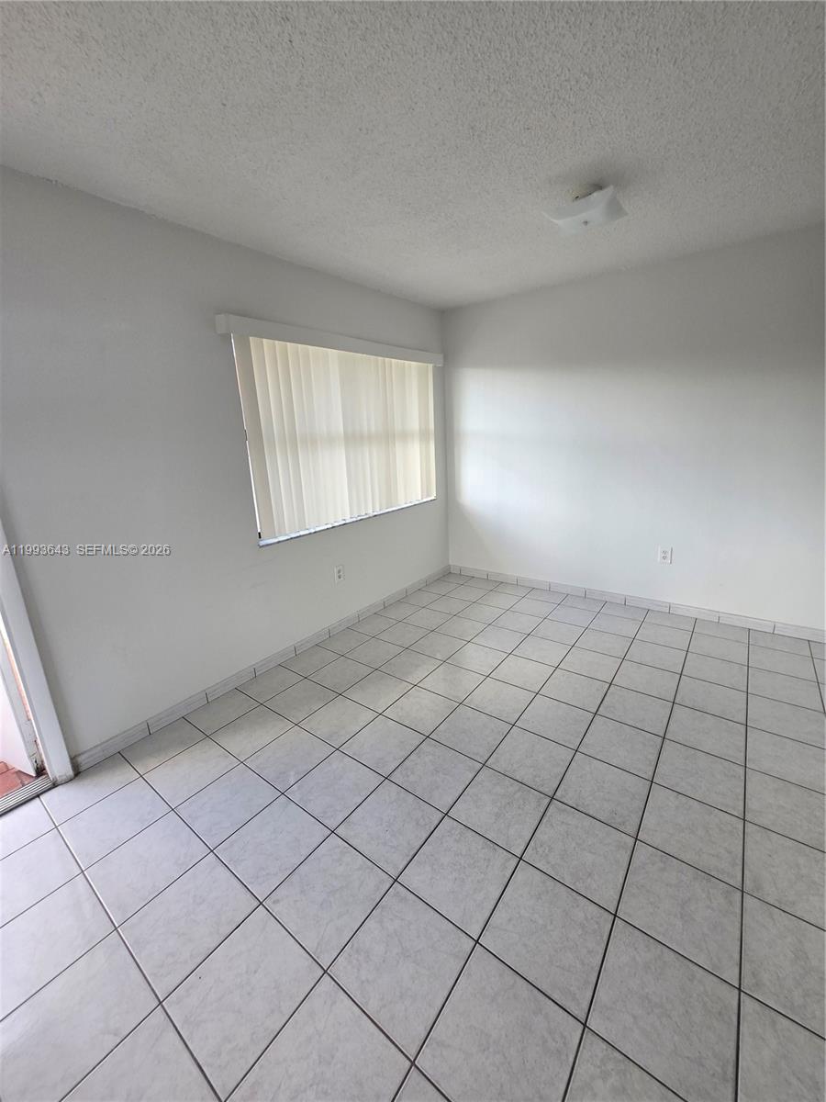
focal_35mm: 13
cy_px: 551
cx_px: 413
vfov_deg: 106.2
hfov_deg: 89.9
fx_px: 414
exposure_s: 1/60
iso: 40
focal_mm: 1.7
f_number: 2.2
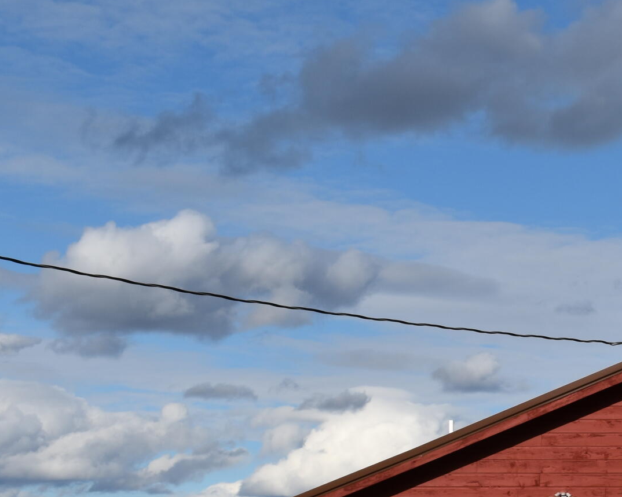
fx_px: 2172
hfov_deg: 15.6
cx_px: 792
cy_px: 563
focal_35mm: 118
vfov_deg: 12.8
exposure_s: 1/200
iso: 100
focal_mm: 30
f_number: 18
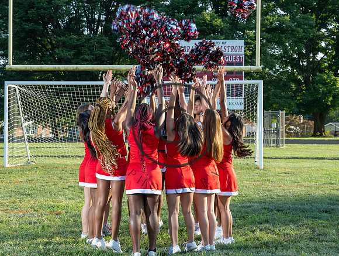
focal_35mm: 78
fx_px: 764
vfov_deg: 19.0
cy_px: 125
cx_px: 170
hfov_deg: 25.0
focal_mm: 70
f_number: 6.3
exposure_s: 1/200
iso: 100
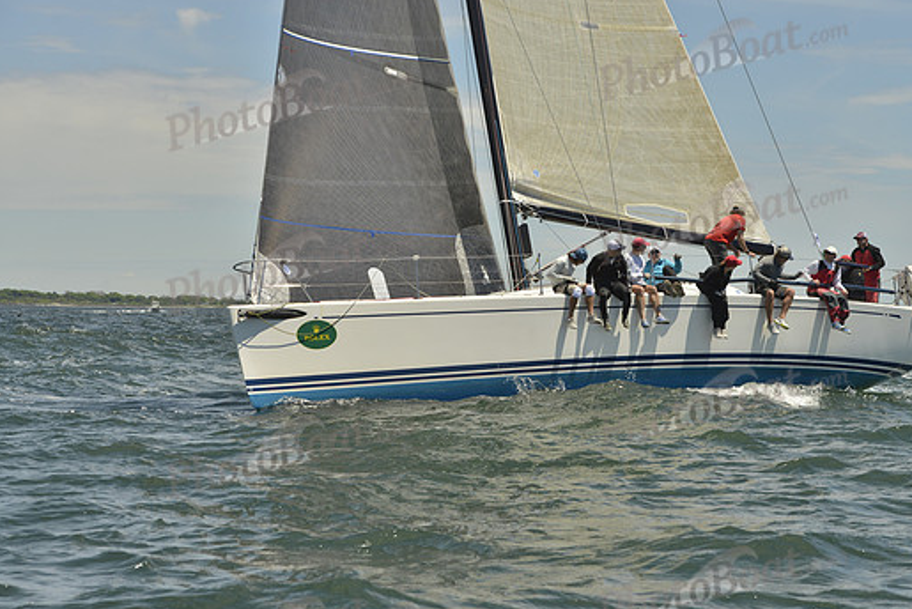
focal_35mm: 107
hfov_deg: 19.1
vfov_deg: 12.8
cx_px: 508
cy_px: 335
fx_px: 2712
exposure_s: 1/1600
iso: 280
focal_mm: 95
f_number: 9
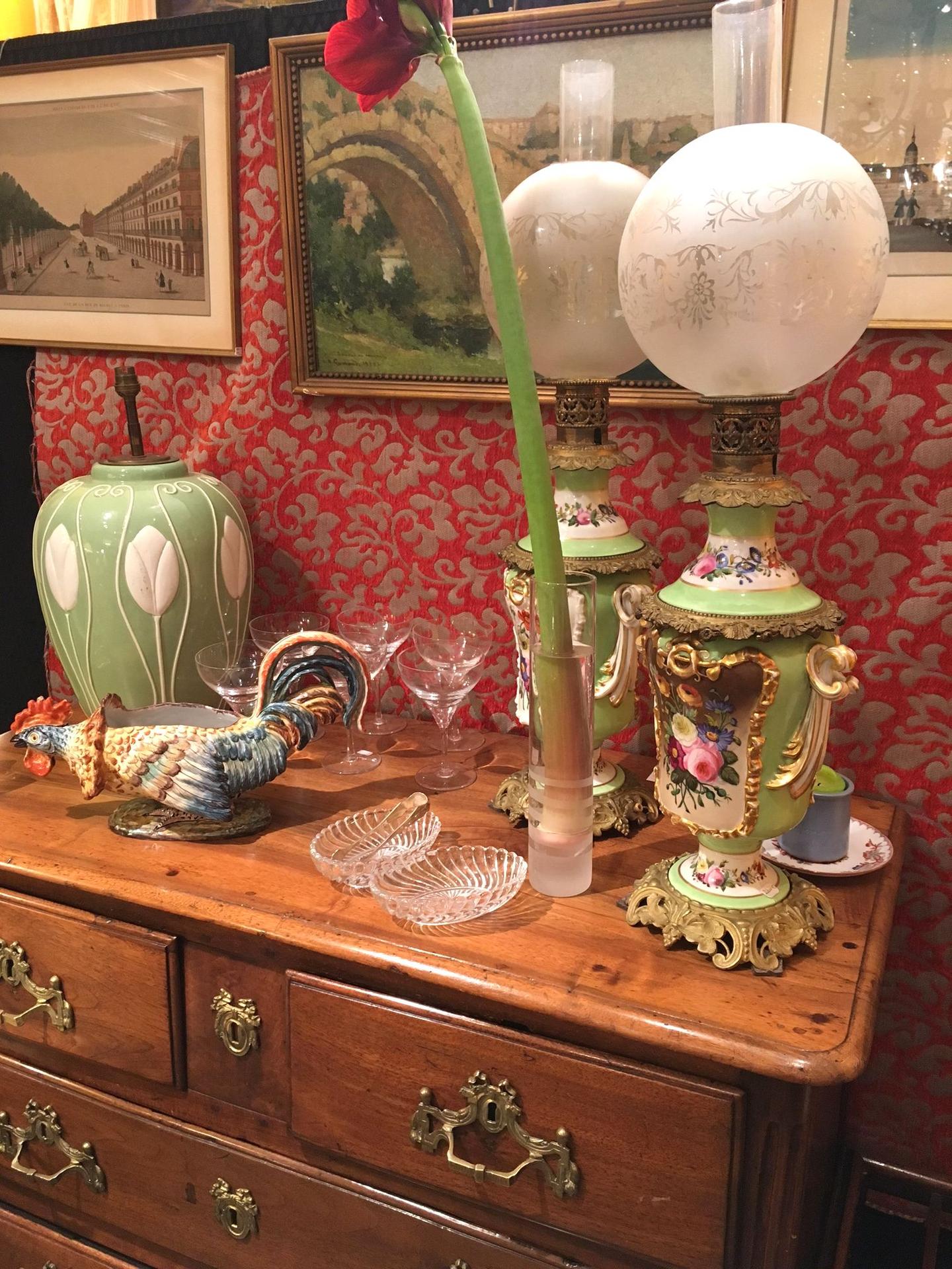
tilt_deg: -16.0
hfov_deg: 48.2
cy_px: 634
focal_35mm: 29
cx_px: 476
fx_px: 1063
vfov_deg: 61.7
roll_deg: -1.0
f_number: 2.2
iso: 160
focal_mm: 4.15
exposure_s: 1/33
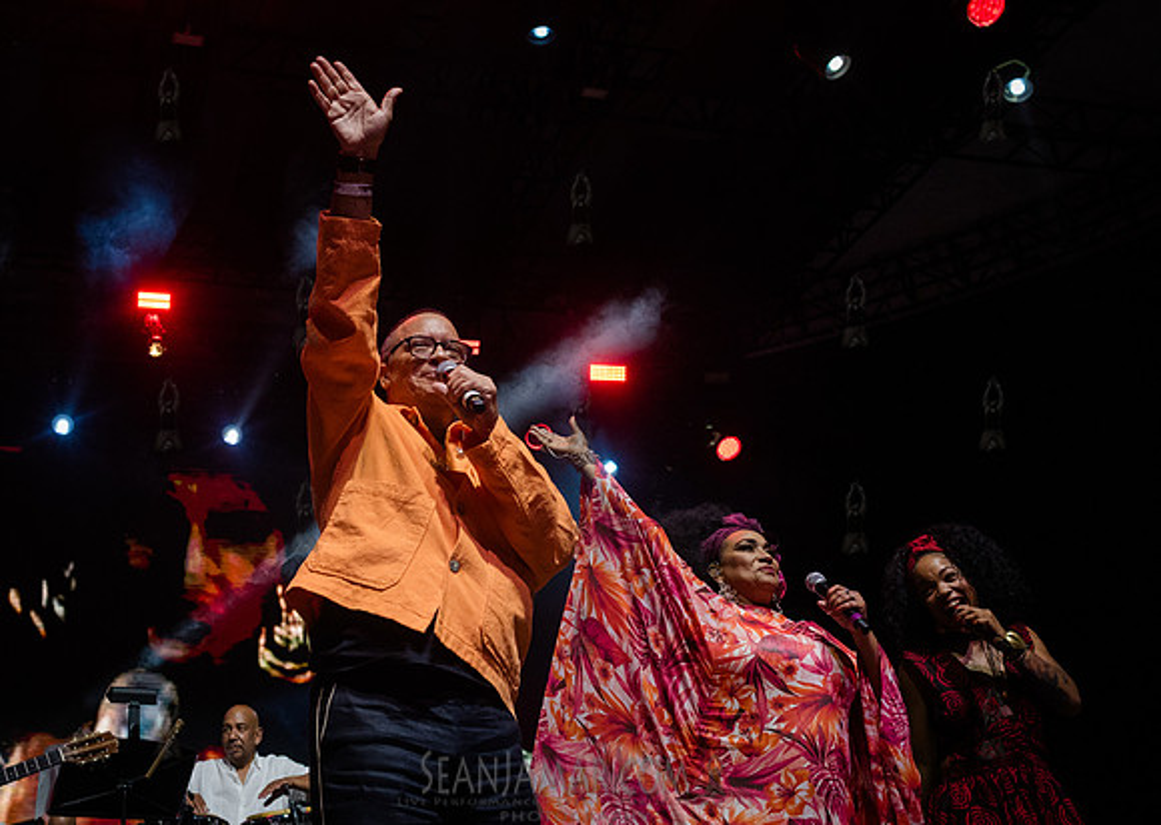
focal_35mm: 46
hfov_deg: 42.0
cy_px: 412
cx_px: 432
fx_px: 1499
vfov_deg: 30.8
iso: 5000
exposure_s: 1/800
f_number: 5
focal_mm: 35
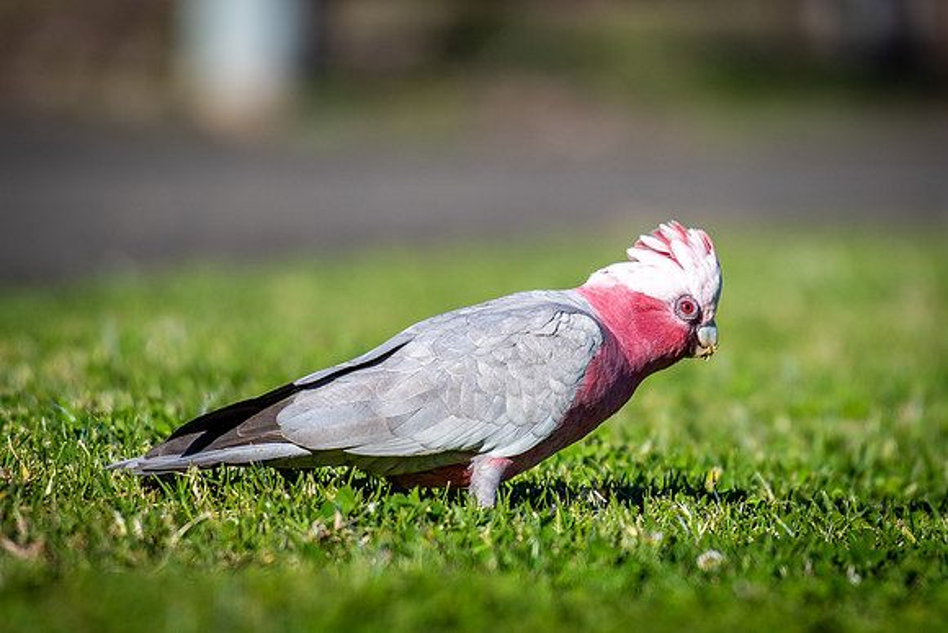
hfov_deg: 2.5
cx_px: 561
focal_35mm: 829
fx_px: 21843
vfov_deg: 1.7
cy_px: 310
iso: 100
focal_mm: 480
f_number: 5.6
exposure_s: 1/640
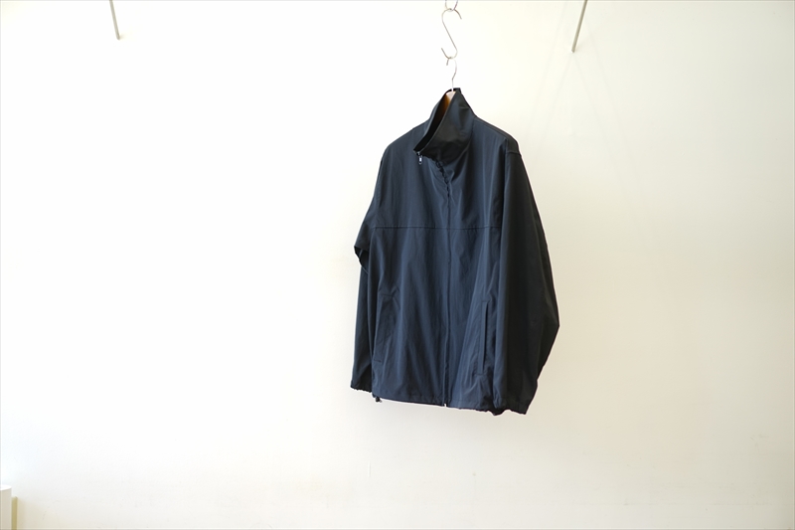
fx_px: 1214
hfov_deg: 36.3
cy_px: 265
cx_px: 398
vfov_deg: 24.6
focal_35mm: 55
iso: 50
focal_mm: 55
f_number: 2
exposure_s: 1/30
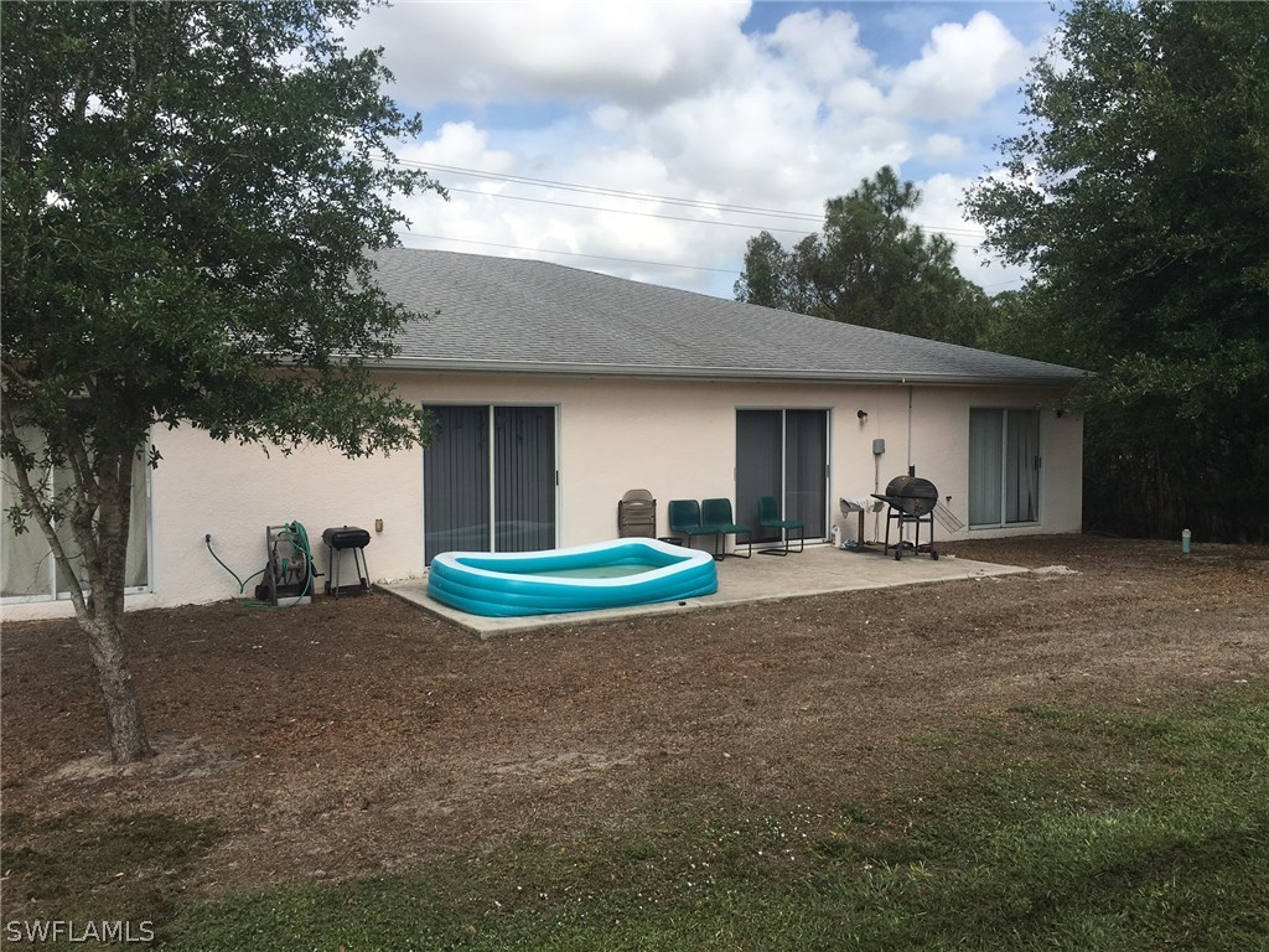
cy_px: 476
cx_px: 634
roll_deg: +0.8
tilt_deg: -2.7
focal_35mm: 29
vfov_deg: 48.2
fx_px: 1063
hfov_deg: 61.7
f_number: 2.2
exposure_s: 1/1399
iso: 25
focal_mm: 4.15
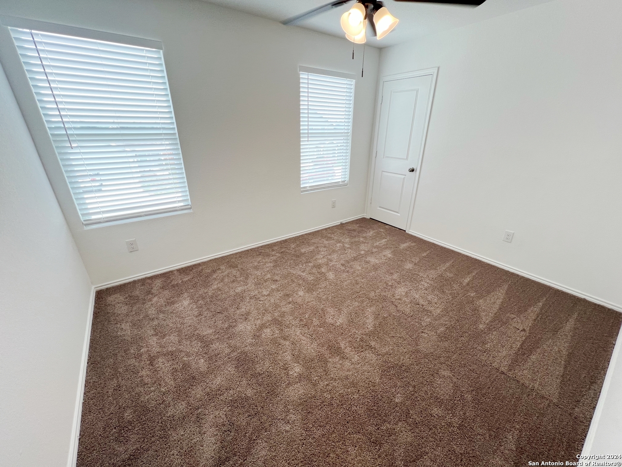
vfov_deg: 89.9
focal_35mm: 13
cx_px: 311
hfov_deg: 106.2
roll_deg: -0.6
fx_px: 234
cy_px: 234
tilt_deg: -24.5
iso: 100
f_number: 1.8
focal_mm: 1.57
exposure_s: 1/120
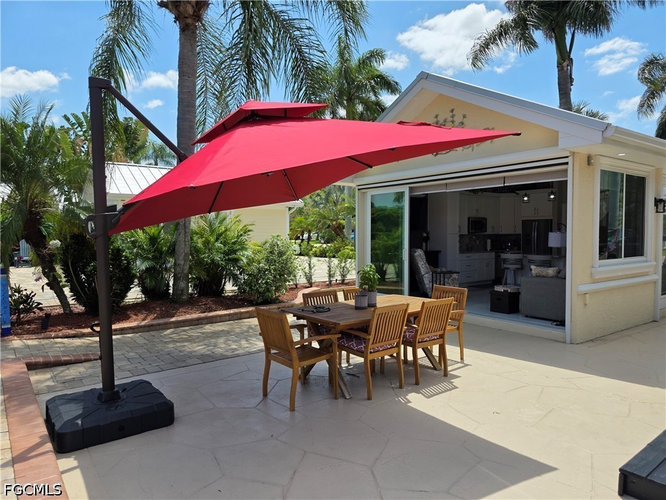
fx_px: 443
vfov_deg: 58.9
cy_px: 250
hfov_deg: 73.9
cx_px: 333
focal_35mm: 23
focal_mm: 6.3
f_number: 1.7
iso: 80
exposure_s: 1/5447
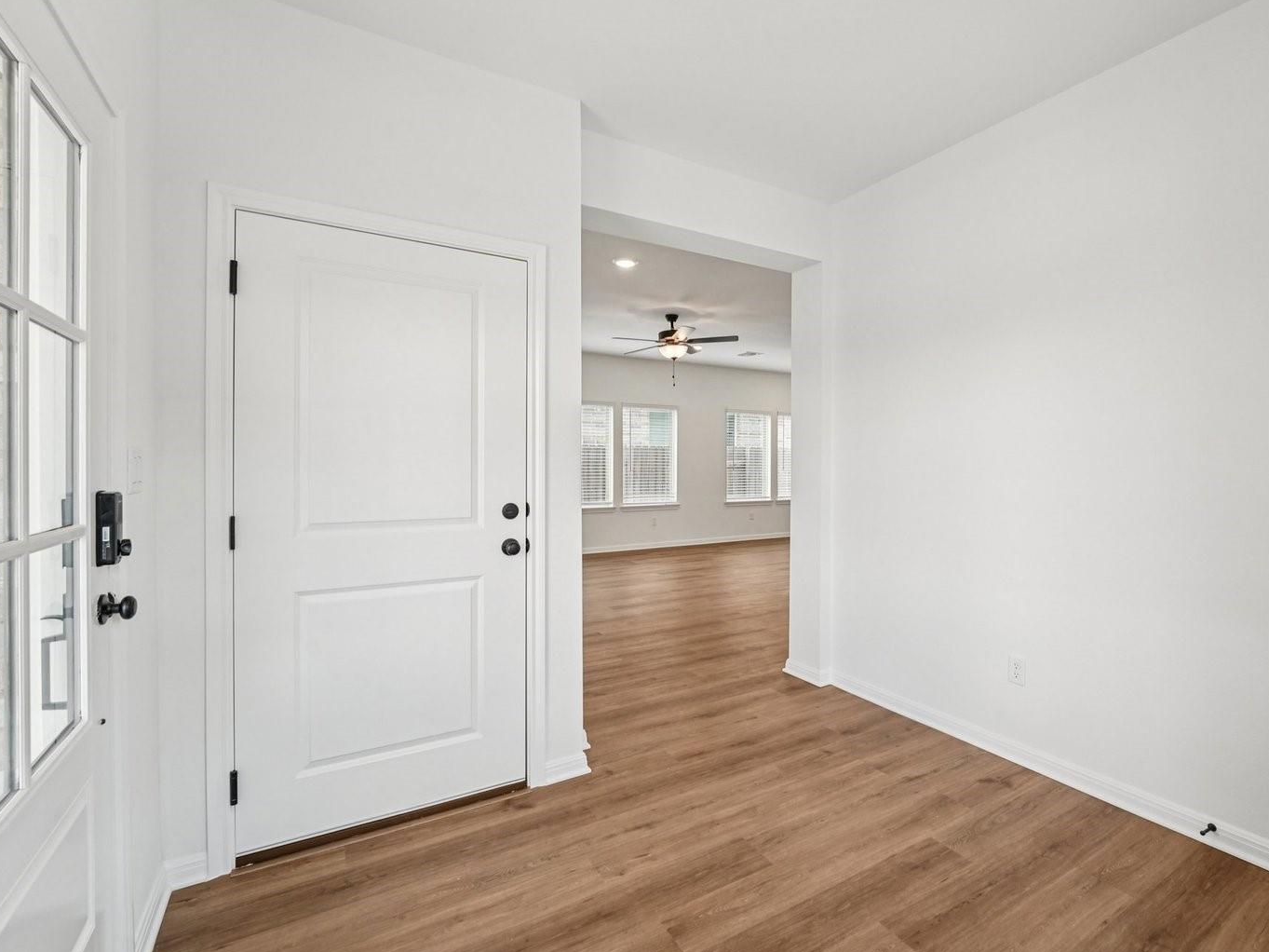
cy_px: 469
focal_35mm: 16
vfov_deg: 78.1
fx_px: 586
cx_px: 726
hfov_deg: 93.9
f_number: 8
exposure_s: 1/100
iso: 800
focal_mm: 14
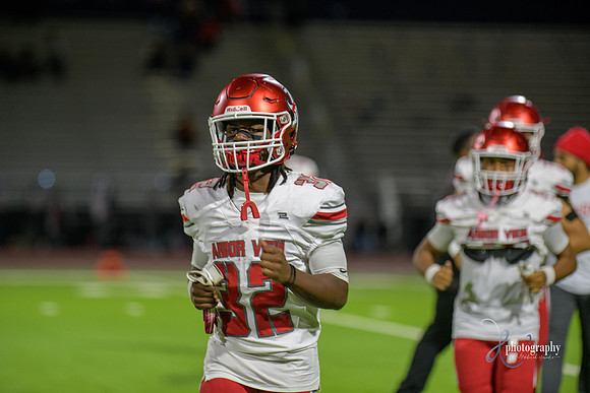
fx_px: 3196
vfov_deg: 7.0
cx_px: 295
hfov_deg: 10.5
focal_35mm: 195
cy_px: 196
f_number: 2.8
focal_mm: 195
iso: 1250
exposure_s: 1/250
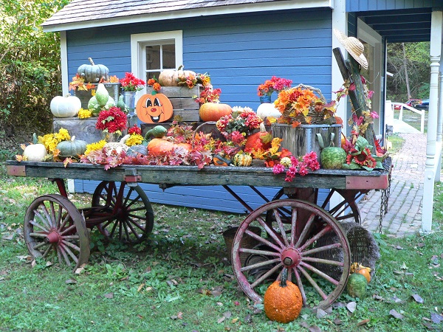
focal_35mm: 36
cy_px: 166
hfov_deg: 51.4
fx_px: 461
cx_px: 222
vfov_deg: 39.7
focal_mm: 6
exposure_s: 1/40
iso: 200
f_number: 2.8
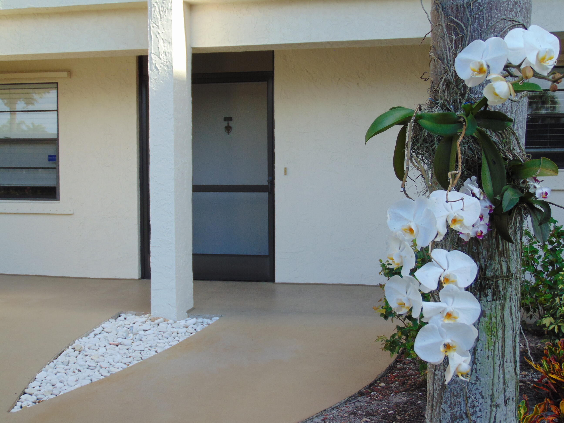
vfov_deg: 29.1
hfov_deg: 38.2
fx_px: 815
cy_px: 212
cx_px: 282
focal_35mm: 50
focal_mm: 9
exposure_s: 1/320
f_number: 3.5
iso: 80
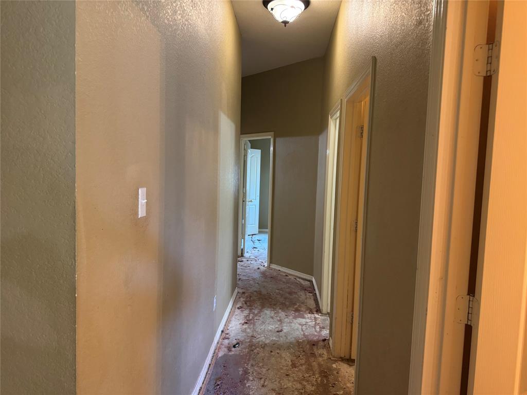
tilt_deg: -4.7
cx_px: 264
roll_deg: -1.7
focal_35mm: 24
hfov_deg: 71.6
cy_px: 198
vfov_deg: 56.8
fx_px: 365
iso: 640
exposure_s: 1/40
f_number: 1.78
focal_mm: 6.76
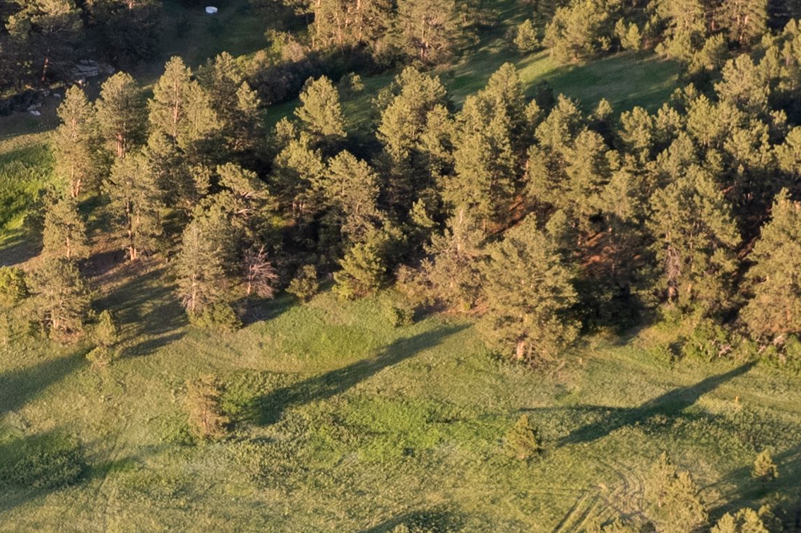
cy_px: 246
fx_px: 2357
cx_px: -74
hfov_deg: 18.6
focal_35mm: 106
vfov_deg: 12.9
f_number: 2.8
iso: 100
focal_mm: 8.38
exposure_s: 1/200
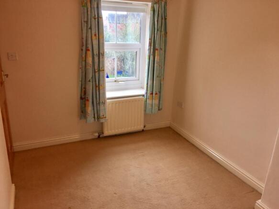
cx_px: 140
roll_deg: -2.4
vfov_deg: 48.2
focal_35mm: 29
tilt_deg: -18.8
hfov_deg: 61.7
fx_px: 234
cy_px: 104
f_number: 2.2
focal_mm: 4.15
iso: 25
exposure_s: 1/33
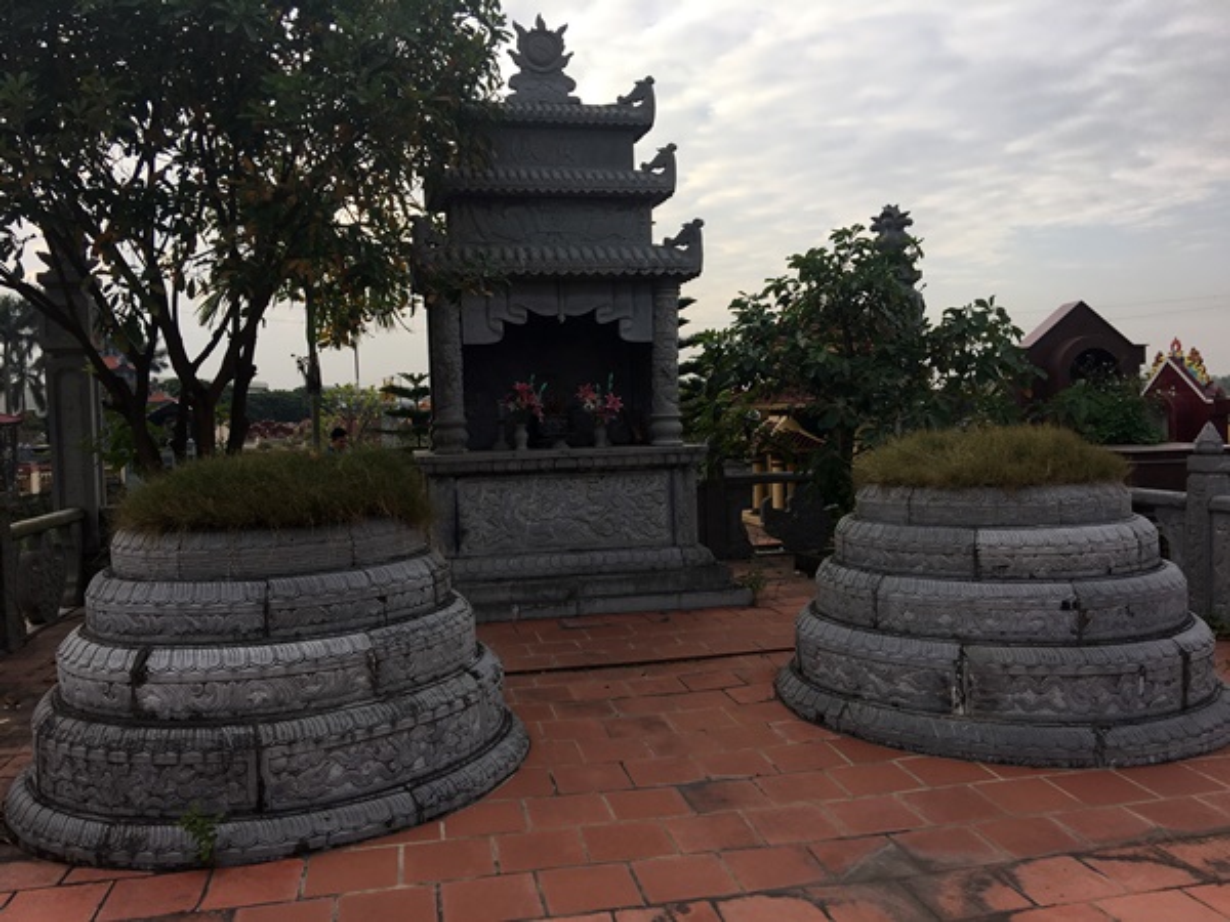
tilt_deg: -1.1
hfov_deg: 61.7
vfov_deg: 48.2
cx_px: 615
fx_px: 1030
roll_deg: +1.3
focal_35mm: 29
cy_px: 461
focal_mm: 4.15
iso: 25
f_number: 2.2
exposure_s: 1/746
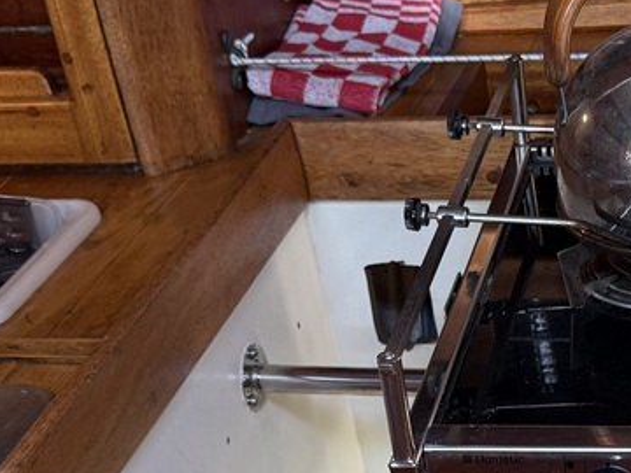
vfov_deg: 17.8
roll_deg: +5.4
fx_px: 1458
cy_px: 519
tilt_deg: -35.1
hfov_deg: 23.3
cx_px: 652
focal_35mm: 80
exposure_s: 1/116
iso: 200
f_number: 1.78
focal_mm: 6.76
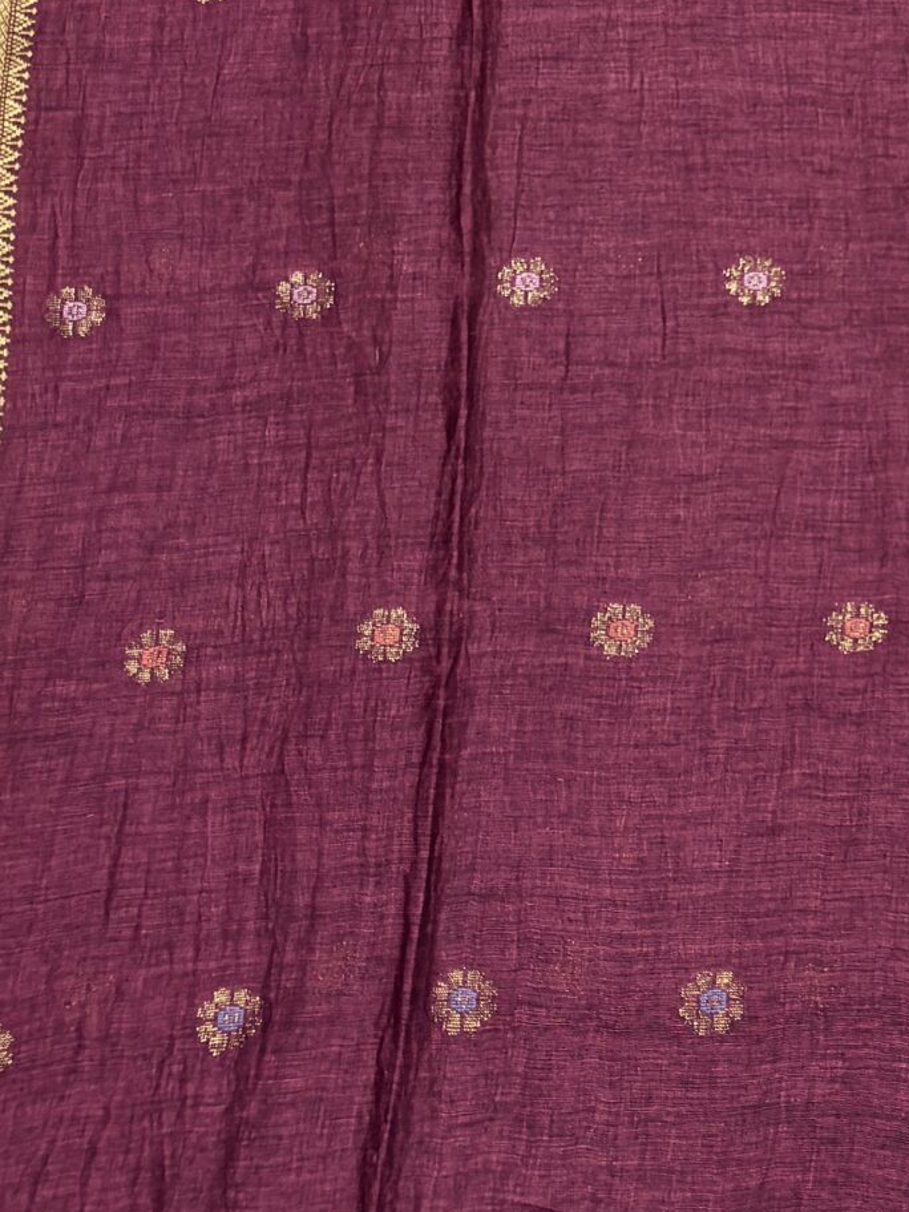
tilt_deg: -71.9
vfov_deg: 25.9
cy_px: 145
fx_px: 2556
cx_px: 1042
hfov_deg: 19.2
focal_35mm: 73
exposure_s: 1/50
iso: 64
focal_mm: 5.96
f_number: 1.6
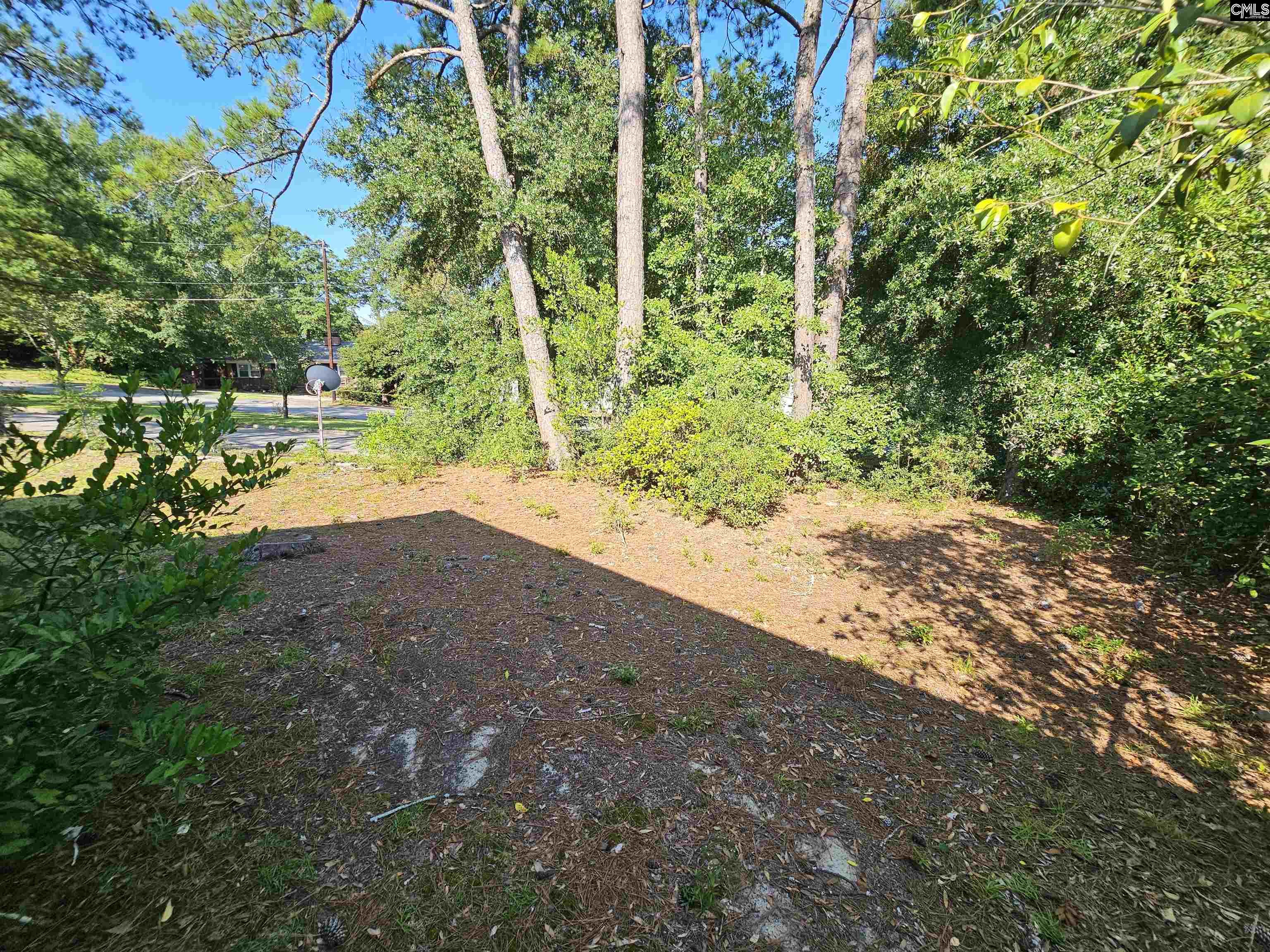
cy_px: 476
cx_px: 635
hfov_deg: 106.2
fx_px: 477
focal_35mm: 13
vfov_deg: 89.9
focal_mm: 2.2
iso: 50
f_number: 2.2
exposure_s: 1/580
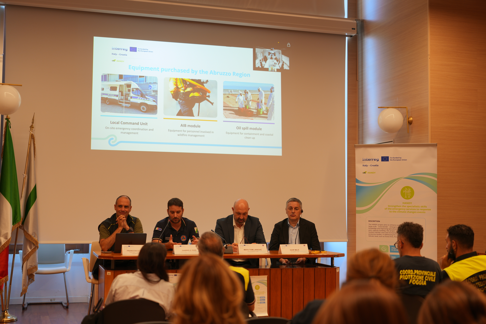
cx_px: 243
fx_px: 675
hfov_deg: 39.6
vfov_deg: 27.0
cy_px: 162
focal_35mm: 50
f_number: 2
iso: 100
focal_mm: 50
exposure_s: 1/100
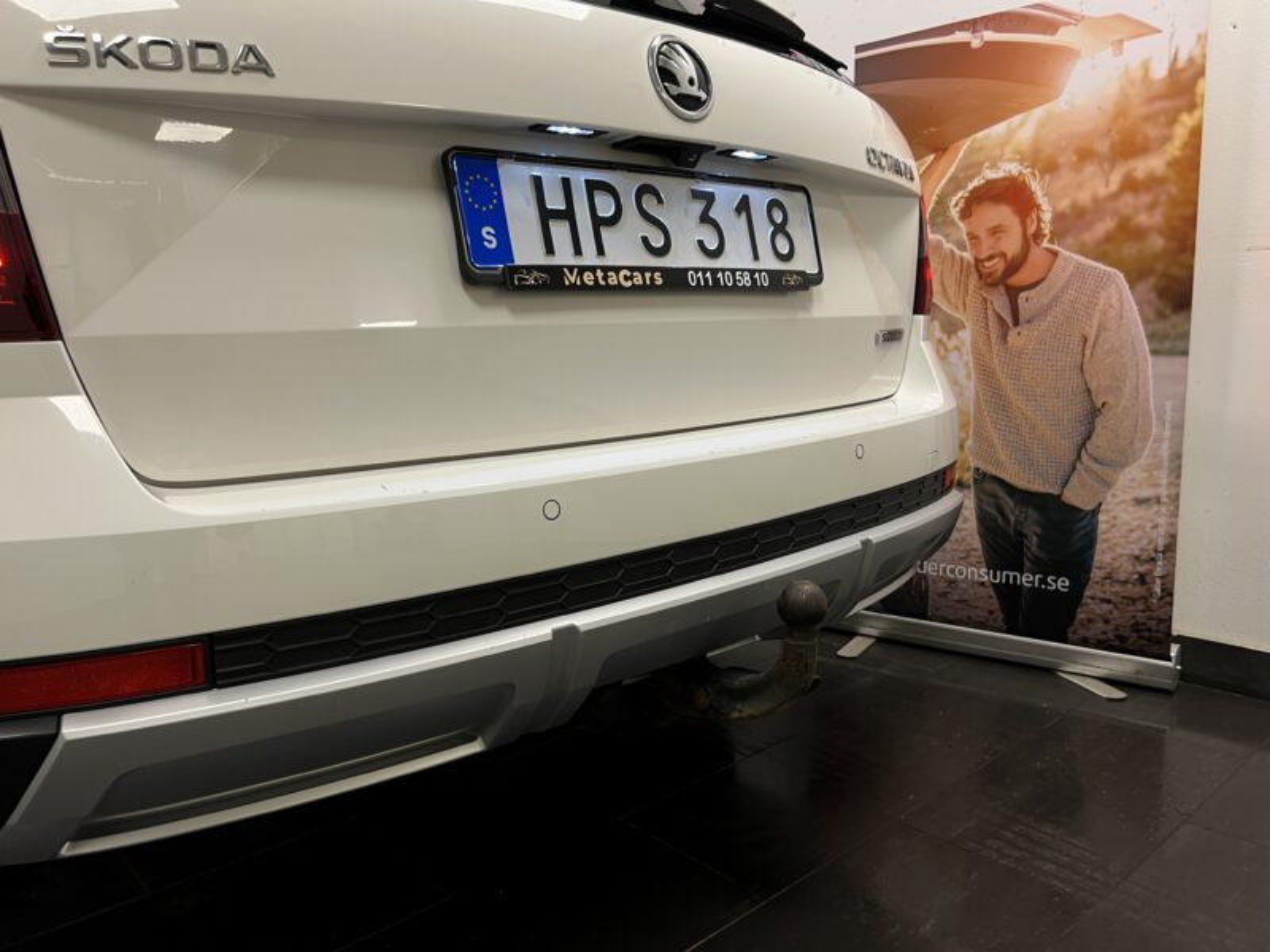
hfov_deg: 67.3
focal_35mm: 26
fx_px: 954
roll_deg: +0.8
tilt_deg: -10.0
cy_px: 476
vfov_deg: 53.1
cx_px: 635
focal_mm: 5.7
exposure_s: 1/50
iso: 80
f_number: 1.5
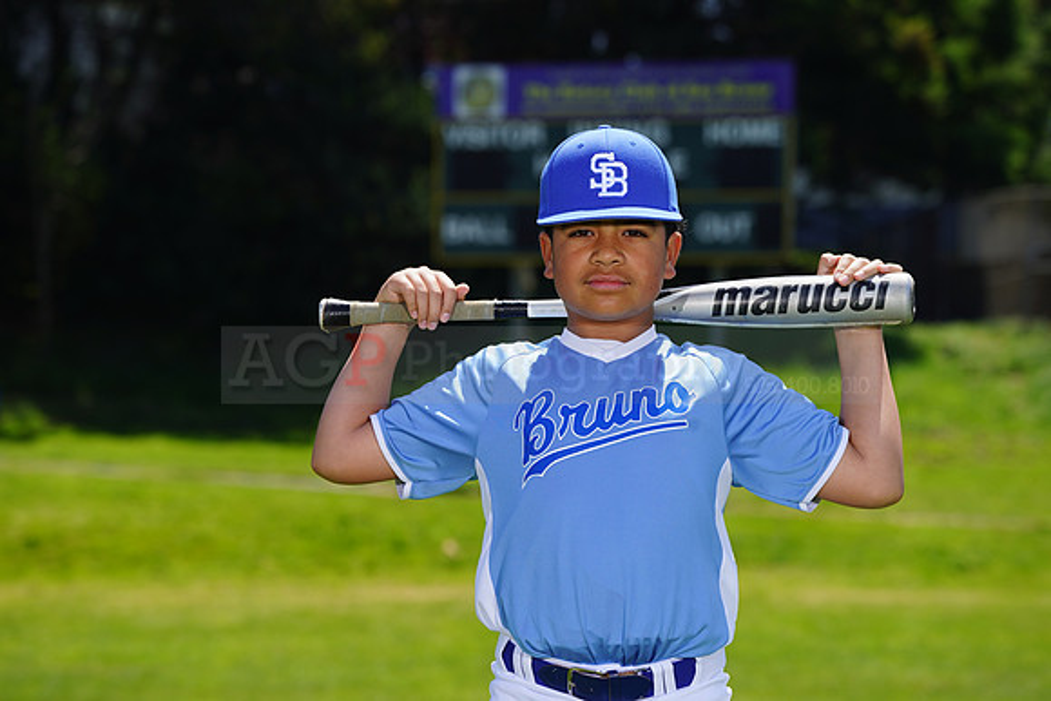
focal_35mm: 198
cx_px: 526
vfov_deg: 6.9
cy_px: 350
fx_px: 5782
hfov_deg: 10.4
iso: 100
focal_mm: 198
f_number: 8
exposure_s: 1/250
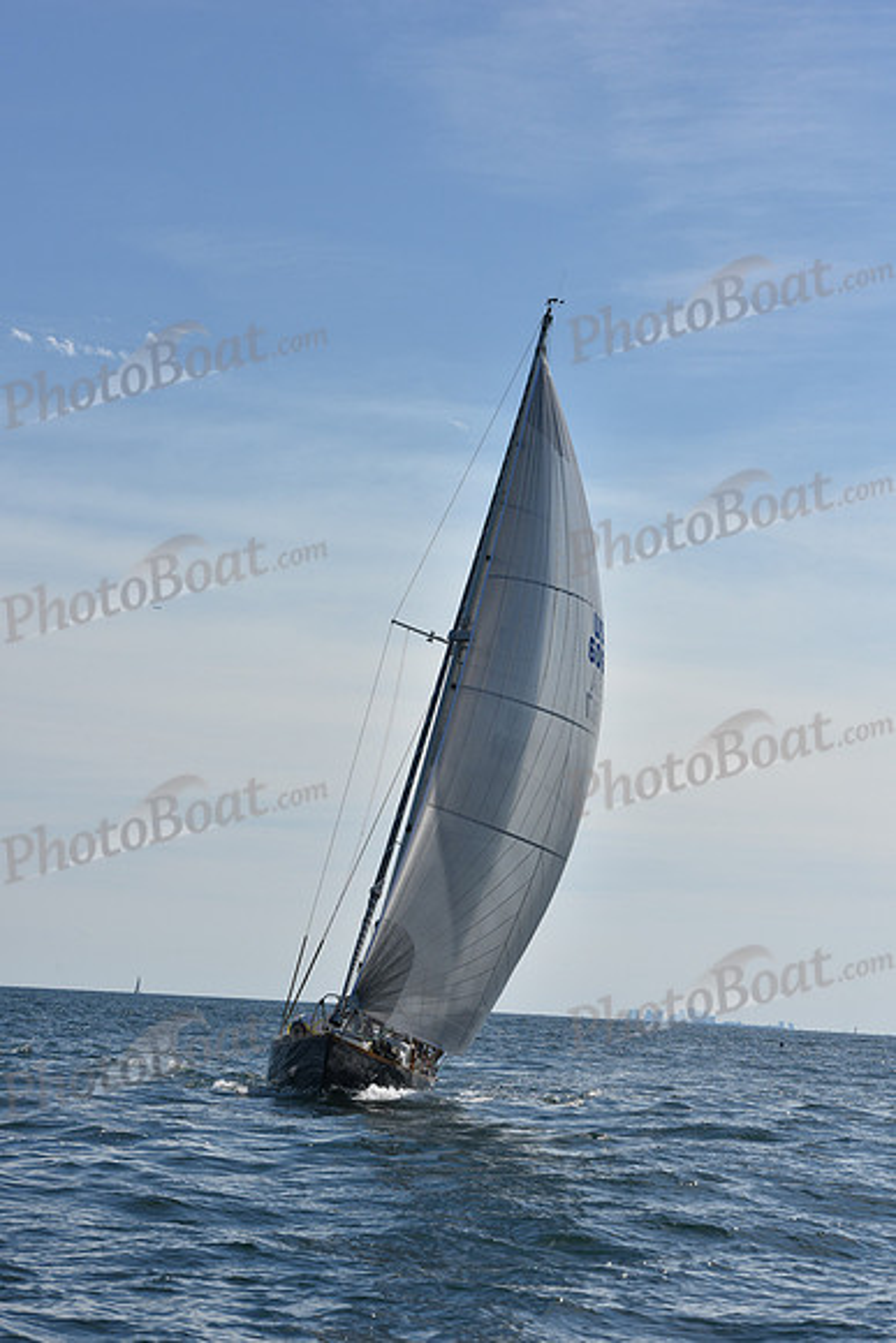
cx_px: 448
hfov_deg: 14.4
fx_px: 3544
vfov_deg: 21.5
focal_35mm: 95
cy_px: 672
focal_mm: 95
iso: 250
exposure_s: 1/1600
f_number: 9
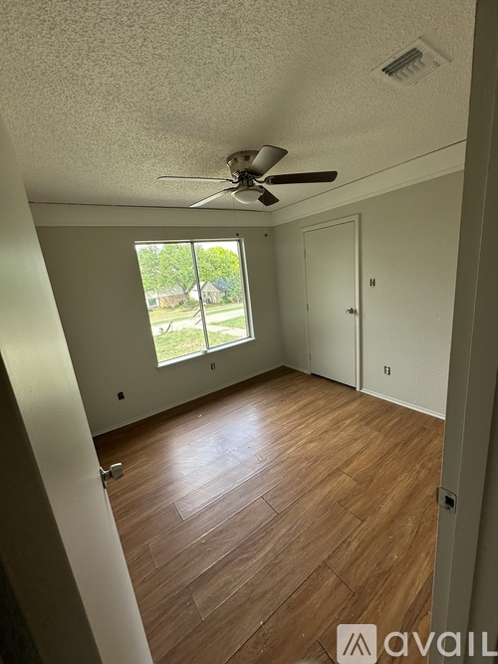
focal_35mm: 14
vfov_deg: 102.1
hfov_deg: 85.7
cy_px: 332
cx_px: 249
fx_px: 269
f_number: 2.2
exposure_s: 1/127
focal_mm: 2.22
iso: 40
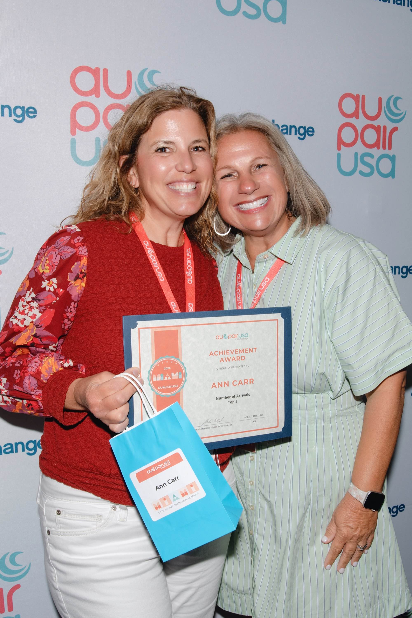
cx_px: 206
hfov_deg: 53.1
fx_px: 412
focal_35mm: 24
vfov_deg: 73.7
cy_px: 309
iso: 200
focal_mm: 24
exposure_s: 1/200
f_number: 14
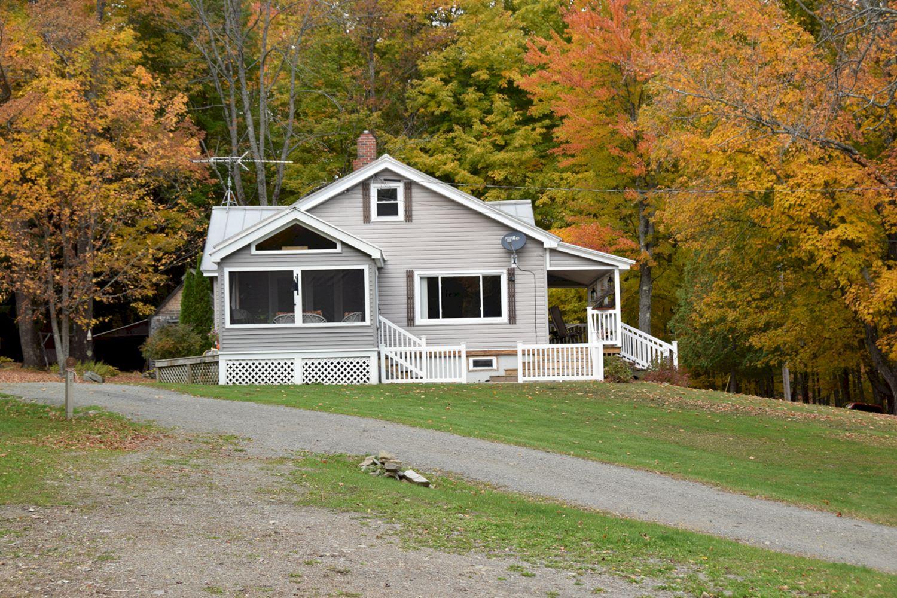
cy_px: 299
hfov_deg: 24.6
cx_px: 448
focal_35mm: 82
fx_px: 2055
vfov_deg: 16.6
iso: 200
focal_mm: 55
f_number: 8
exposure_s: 1/250
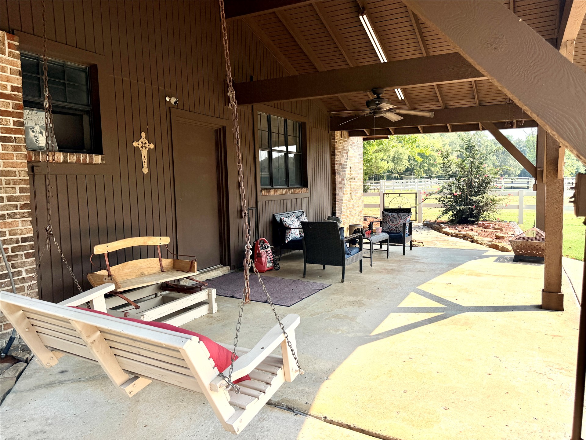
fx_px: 406
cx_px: 293
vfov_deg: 56.8
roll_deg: +2.8
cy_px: 220
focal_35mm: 24
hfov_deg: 71.6
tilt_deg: -3.4
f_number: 1.78
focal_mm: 6.76
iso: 80
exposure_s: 1/4405
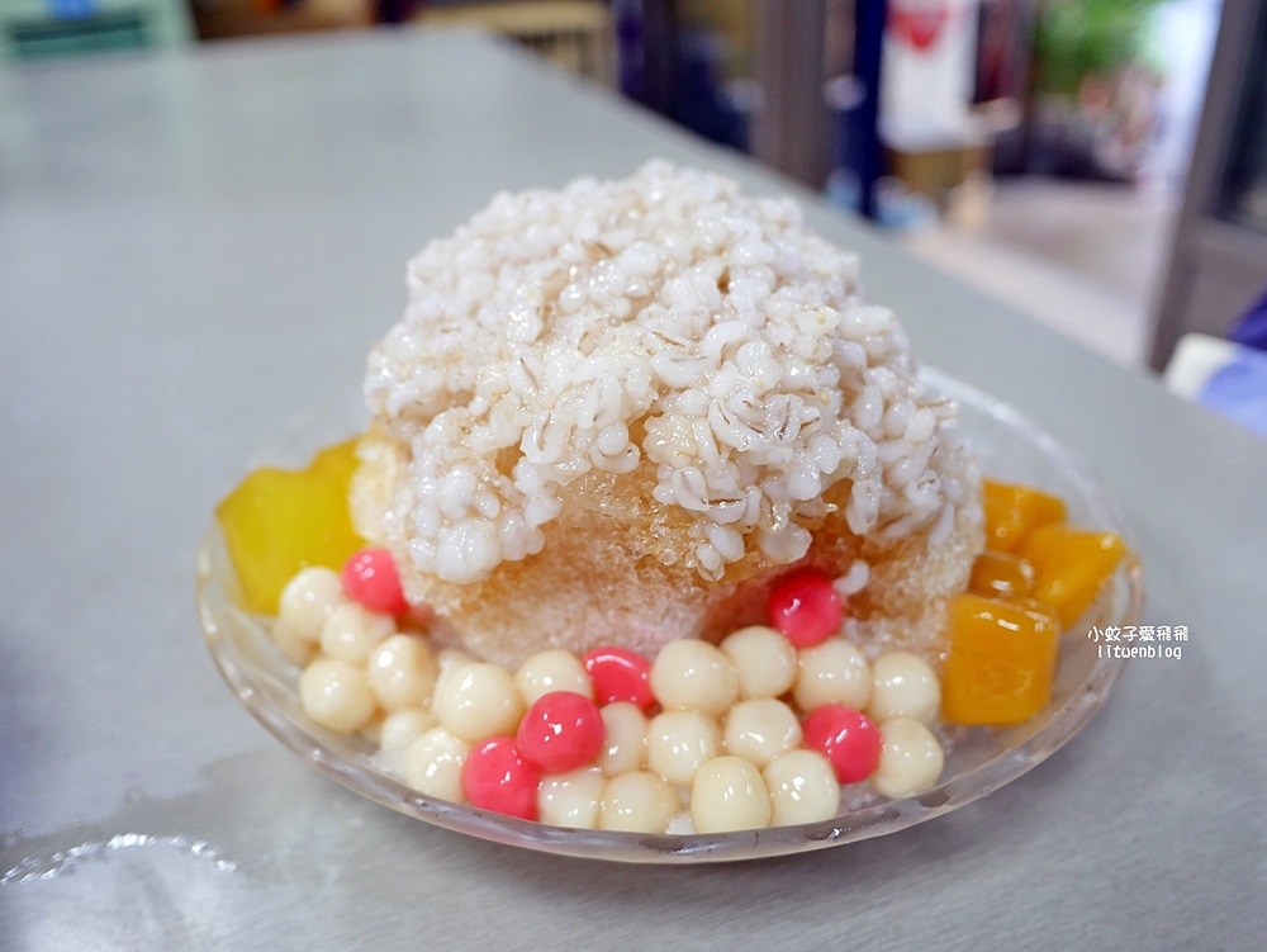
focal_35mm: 28
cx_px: 634
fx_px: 1025
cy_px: 476
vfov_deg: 49.8
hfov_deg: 63.4
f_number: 2.5
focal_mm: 14
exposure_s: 1/60
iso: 320
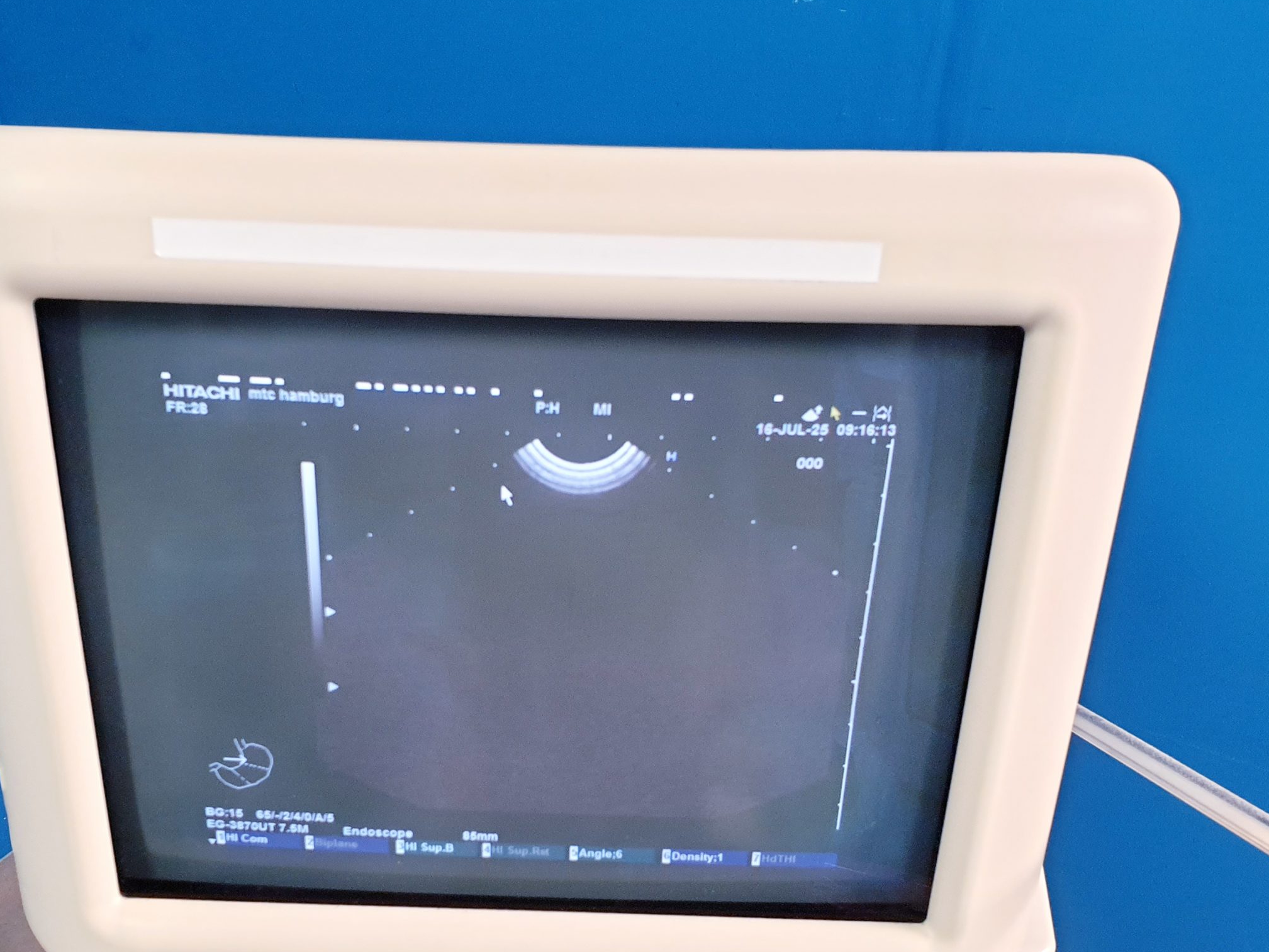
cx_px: 579
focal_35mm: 33
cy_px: 555
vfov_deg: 42.8
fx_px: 1210
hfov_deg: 55.3
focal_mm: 4.3
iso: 320
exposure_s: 1/50
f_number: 2.4
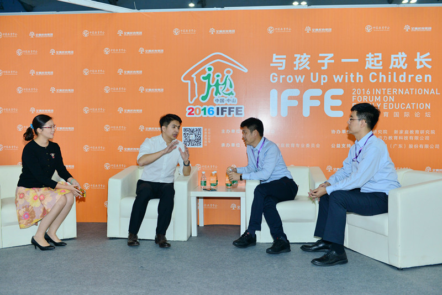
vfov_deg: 37.8
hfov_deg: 54.4
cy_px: 148
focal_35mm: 35
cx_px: 221
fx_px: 430
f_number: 3.5
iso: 800
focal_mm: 35
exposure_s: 1/60
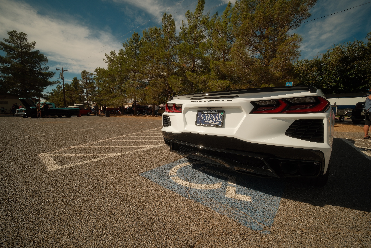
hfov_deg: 104.3
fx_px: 144
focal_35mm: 14
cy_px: 124
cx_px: 186
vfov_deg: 81.2
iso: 125
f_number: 5.6
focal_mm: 9
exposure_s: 1/850
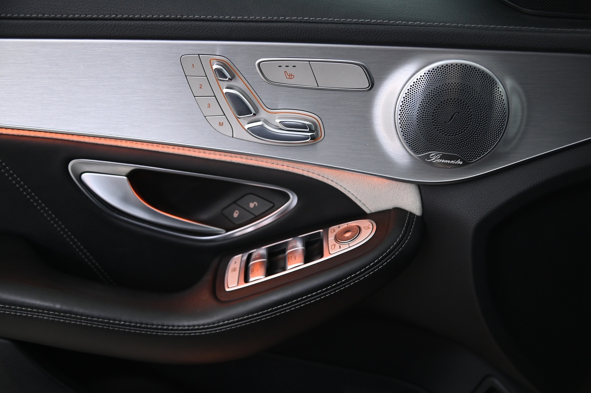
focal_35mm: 38
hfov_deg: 50.7
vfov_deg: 35.0
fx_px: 623
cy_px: 196
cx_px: 296
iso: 2000
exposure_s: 1/30
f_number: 4
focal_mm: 38
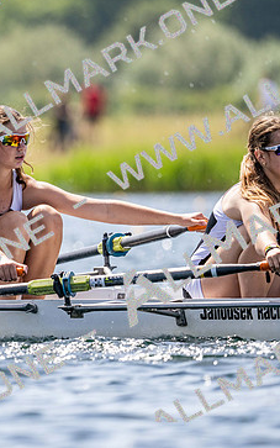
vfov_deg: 3.2
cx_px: 17
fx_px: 7957
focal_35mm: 652
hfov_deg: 2.0
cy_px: 210
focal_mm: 400
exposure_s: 1/2500
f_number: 4.5
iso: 280
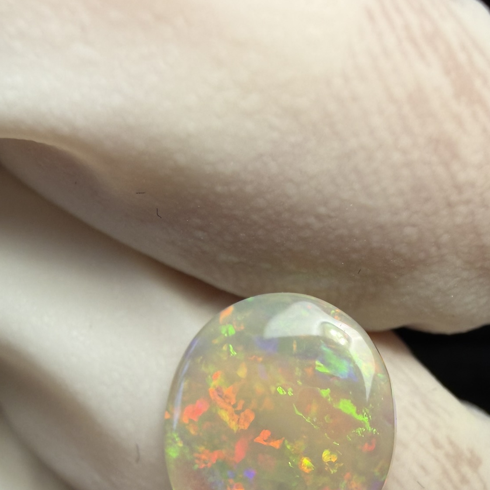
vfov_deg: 37.3
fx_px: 673
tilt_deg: -60.2
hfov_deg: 40.0
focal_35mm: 42
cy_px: 445
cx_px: 261
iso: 32
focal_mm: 2.22
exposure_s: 1/100
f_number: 2.2
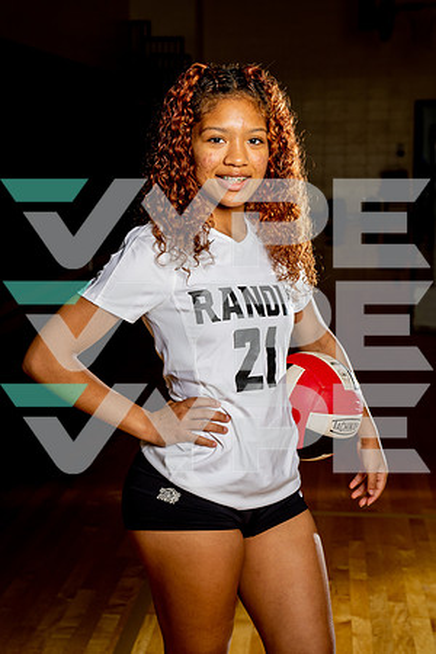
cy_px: 327
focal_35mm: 70
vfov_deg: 28.8
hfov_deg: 19.5
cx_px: 218
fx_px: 1272
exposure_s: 1/250
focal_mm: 70
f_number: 7.1
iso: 400
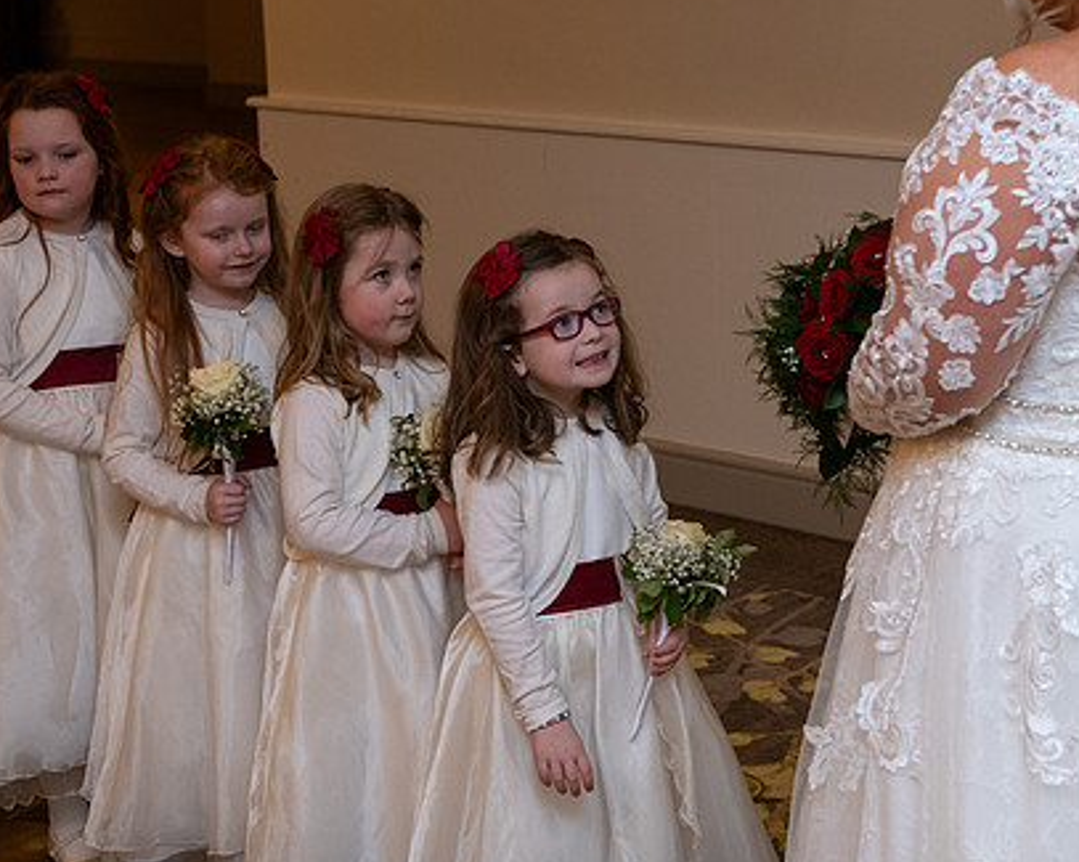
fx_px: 2425
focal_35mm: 76
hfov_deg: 25.0
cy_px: 369
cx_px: 656
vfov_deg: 20.1
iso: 1000
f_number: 5
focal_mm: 55
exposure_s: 1/160
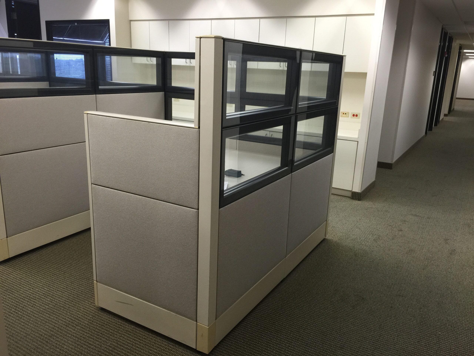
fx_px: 397
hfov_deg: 61.7
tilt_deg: -16.4
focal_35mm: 29
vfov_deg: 48.2
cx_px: 237
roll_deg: -2.1
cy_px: 178
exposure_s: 1/30
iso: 32
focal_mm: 4.15
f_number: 2.2
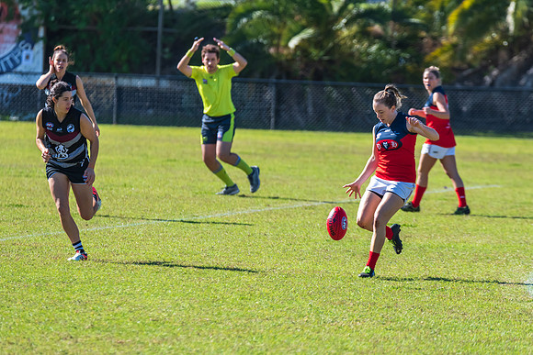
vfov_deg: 3.2
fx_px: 6414
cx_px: 321
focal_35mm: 433
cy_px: 167
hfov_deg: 4.8
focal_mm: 360
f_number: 7.1
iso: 800
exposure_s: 1/1600
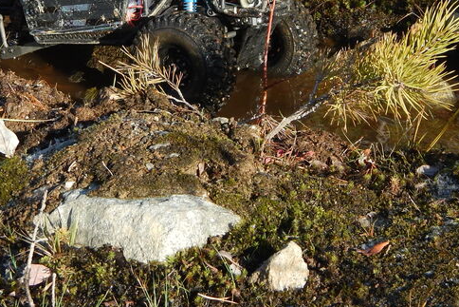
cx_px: 150
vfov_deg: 13.4
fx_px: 1288
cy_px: 6
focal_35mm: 101
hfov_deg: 20.1
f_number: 4.1
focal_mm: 8.4
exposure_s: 1/640
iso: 200
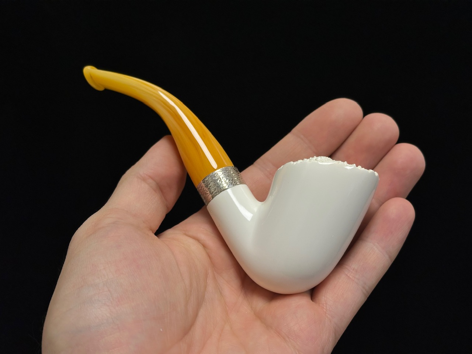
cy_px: 177
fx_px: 654
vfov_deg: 30.3
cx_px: 236
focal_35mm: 48
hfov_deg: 39.7
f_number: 1.78
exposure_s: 1/200
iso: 50
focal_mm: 6.86
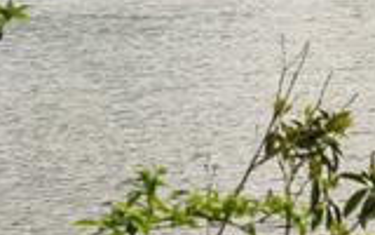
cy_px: -86
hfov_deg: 8.9
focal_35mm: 209
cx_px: 968
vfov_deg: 6.2
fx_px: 2136
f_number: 7.1
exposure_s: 1/30
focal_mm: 32
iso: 100
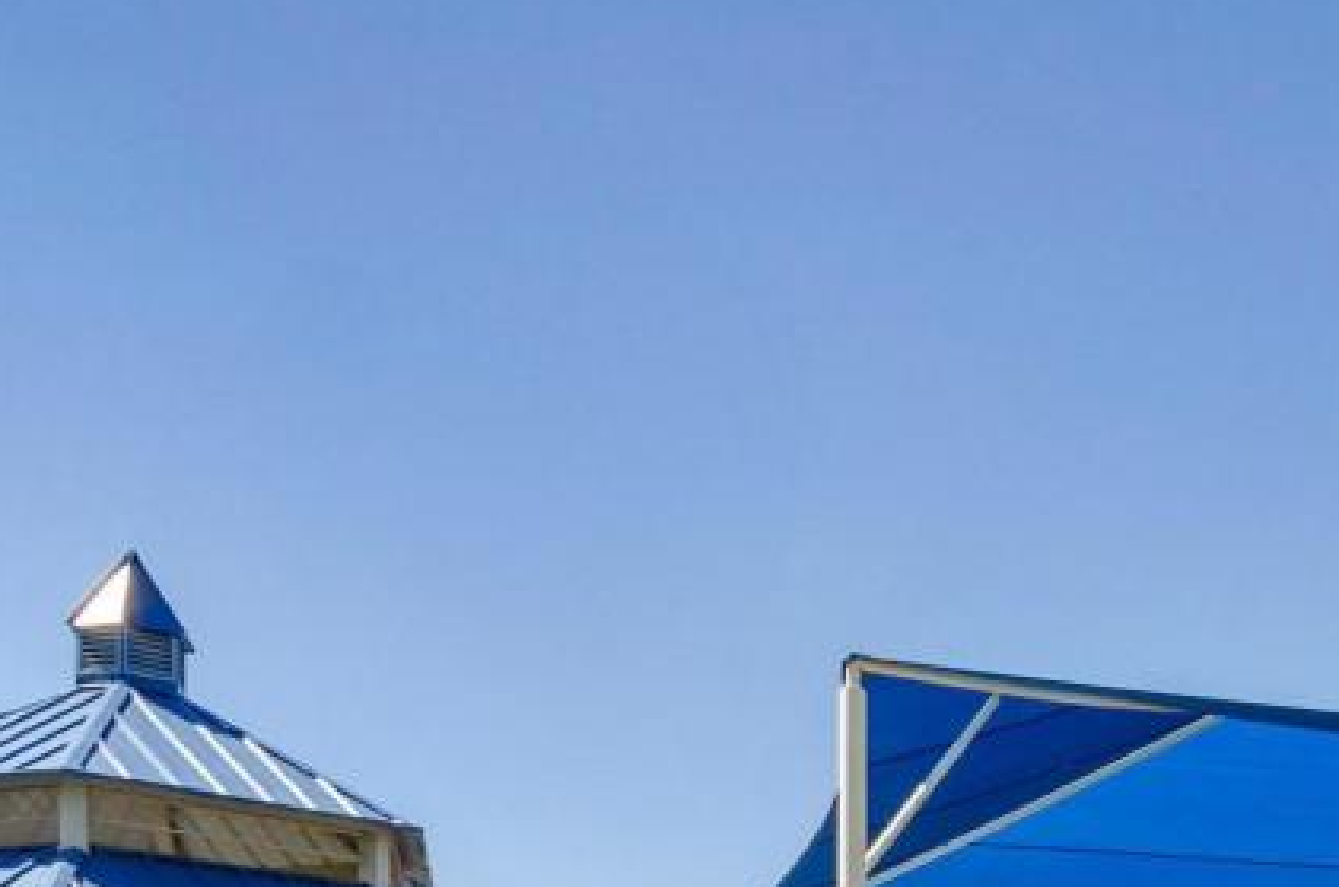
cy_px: 795
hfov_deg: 41.1
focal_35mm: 45
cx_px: 1112
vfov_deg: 28.4
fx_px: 1684
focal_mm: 11
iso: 400
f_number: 18
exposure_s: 1/250
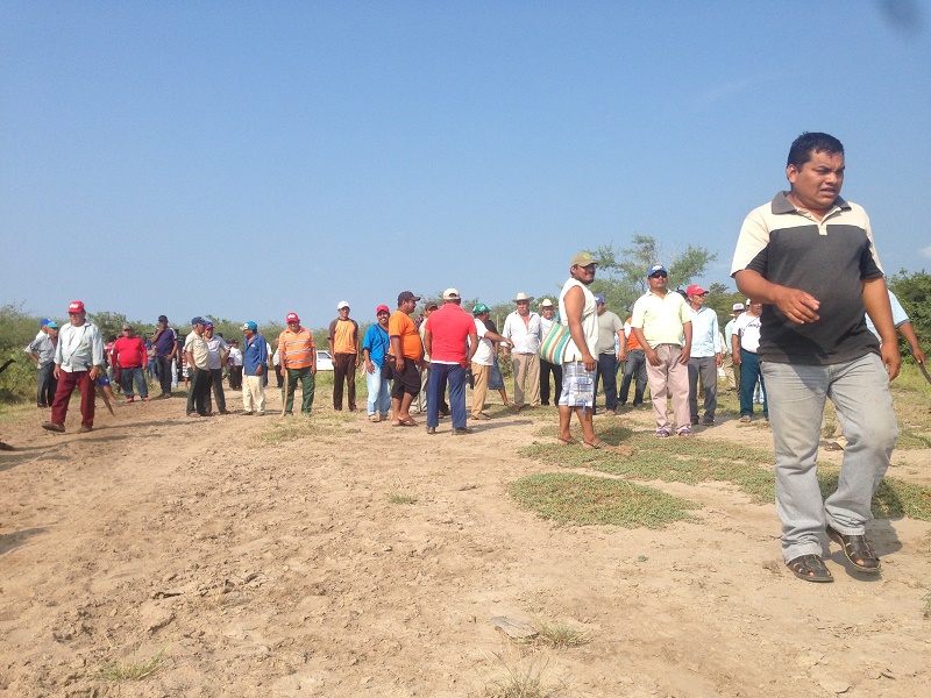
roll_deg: -1.5
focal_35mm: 33
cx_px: 466
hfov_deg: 55.4
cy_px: 349
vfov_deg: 42.9
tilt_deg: +2.2
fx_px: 888
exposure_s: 1/1695
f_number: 2.4
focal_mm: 4.12
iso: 50
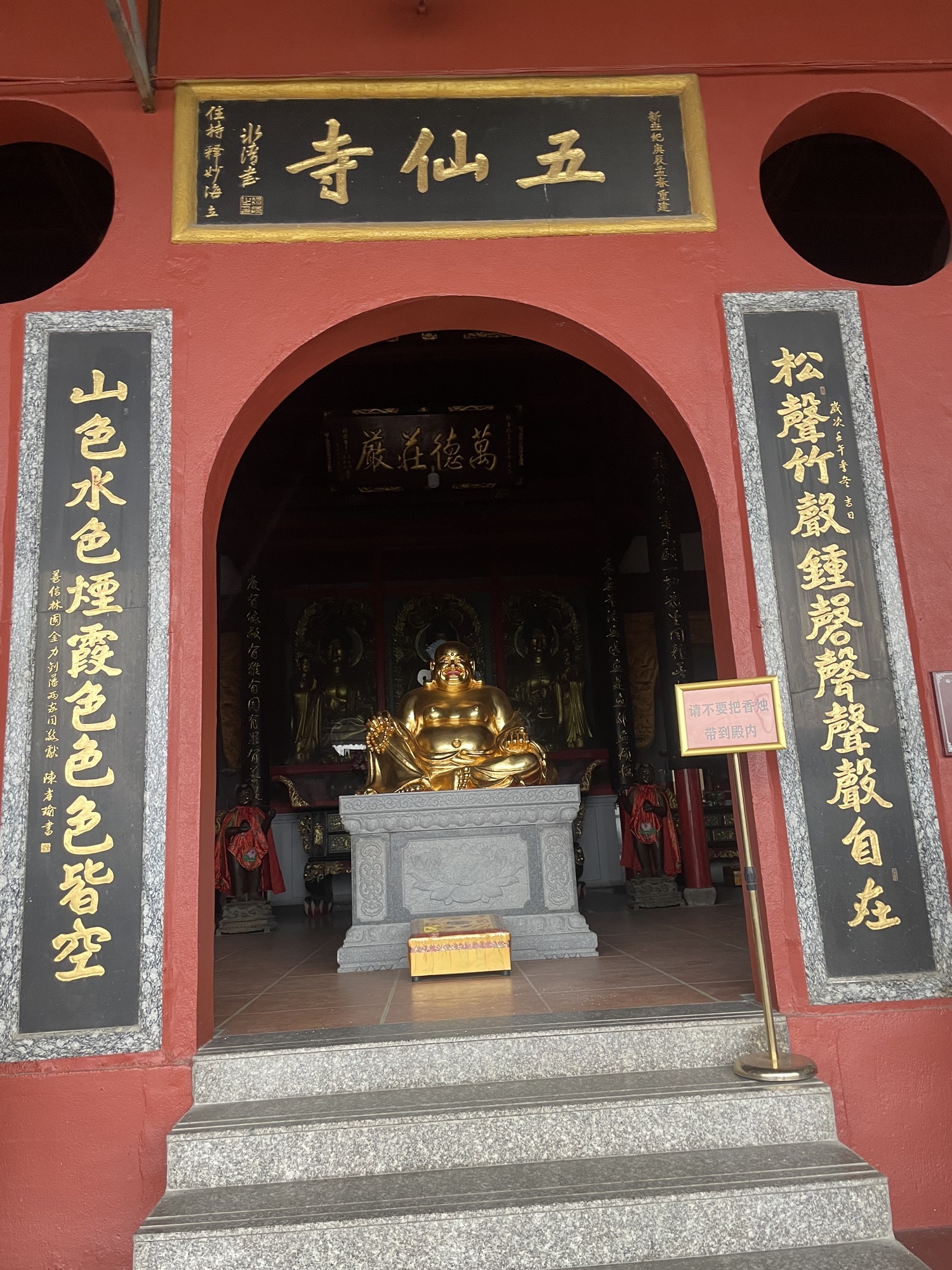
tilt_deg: +12.9
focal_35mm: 26
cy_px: 635
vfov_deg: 67.3
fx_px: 953
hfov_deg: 53.1
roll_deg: +2.7
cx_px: 476
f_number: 1.6
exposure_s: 1/63
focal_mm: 4.2
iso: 125
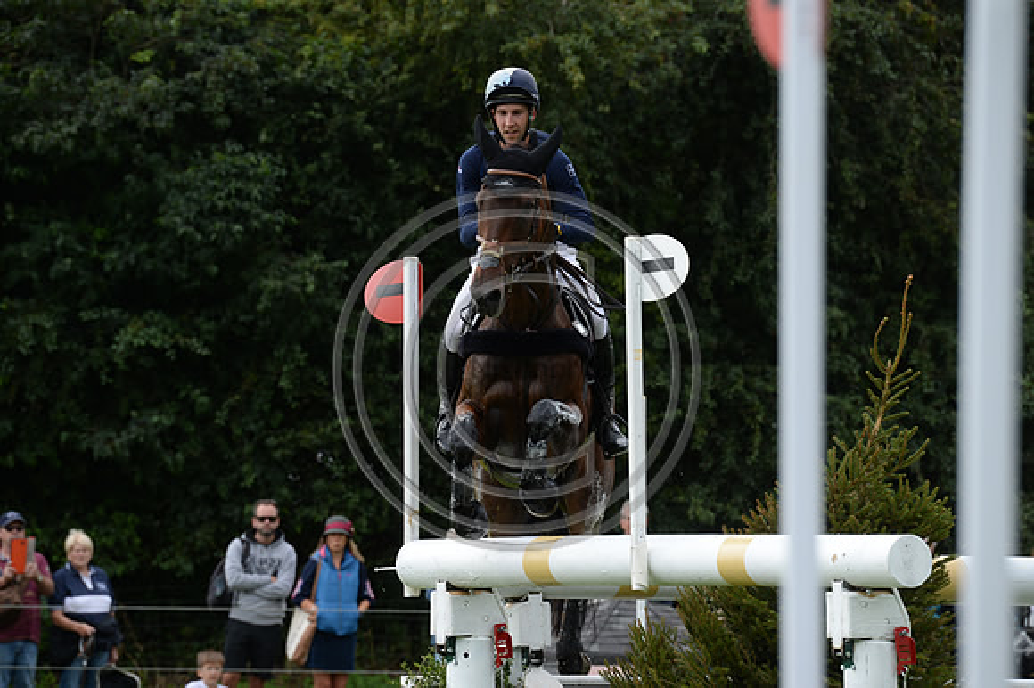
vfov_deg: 3.5
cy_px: 344
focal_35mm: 390
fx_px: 11195
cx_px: 517
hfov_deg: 5.3
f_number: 10
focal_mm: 390
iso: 800
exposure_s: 1/640
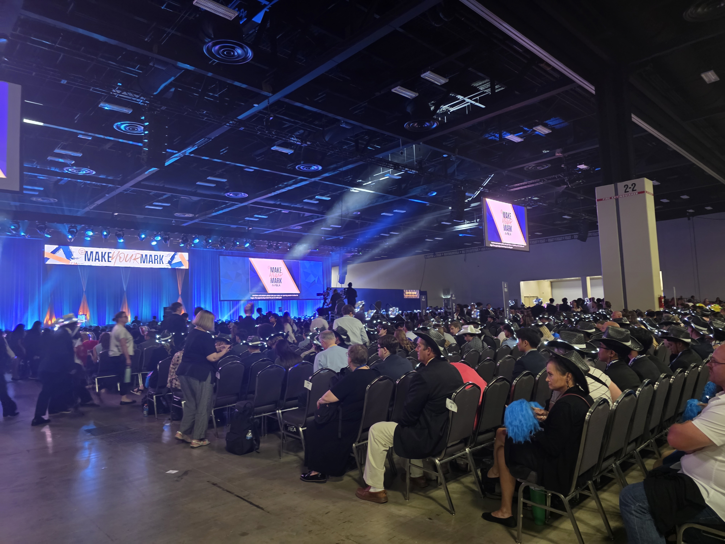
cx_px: 362
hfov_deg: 73.9
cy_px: 272
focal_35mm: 23
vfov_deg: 58.9
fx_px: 482
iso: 640
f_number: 1.7
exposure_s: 1/34.3
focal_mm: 6.3
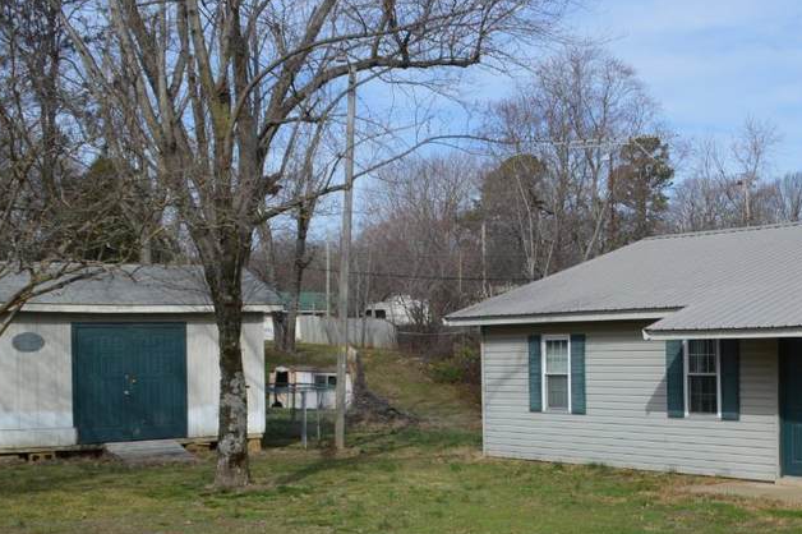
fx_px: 1225
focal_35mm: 55
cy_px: 334
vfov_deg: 24.5
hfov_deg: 34.1
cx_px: 736
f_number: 8
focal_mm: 18
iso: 100
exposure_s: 1/250
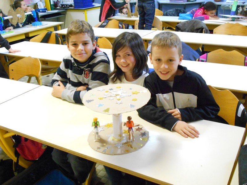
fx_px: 264
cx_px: 124
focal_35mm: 37
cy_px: 92
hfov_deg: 50.1
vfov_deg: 38.7
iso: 800
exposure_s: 1/20
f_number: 3.9
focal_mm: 6.9
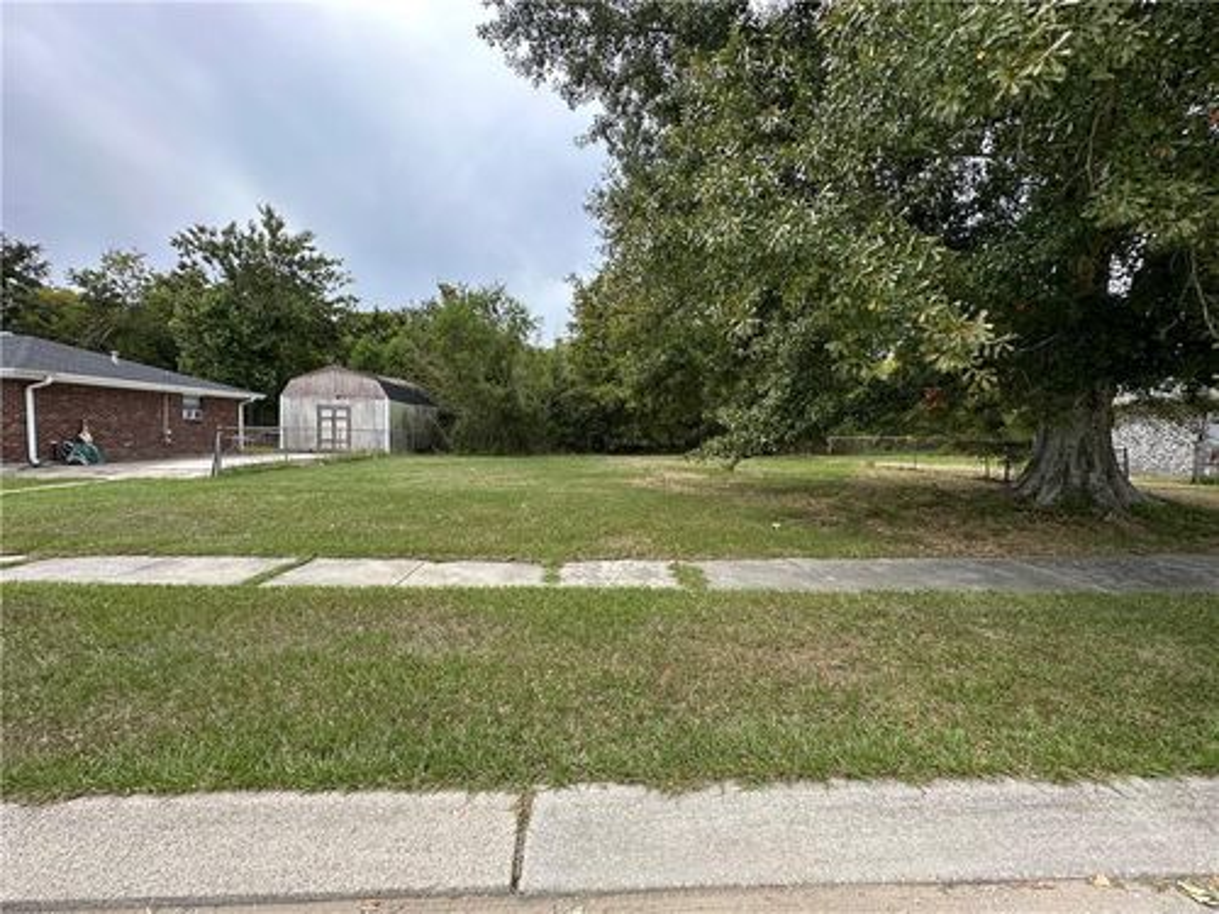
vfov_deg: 85.7
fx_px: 493
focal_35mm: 14
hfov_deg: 102.1
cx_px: 610
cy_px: 457
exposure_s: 1/558
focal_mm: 2.22
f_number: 2.2
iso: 40
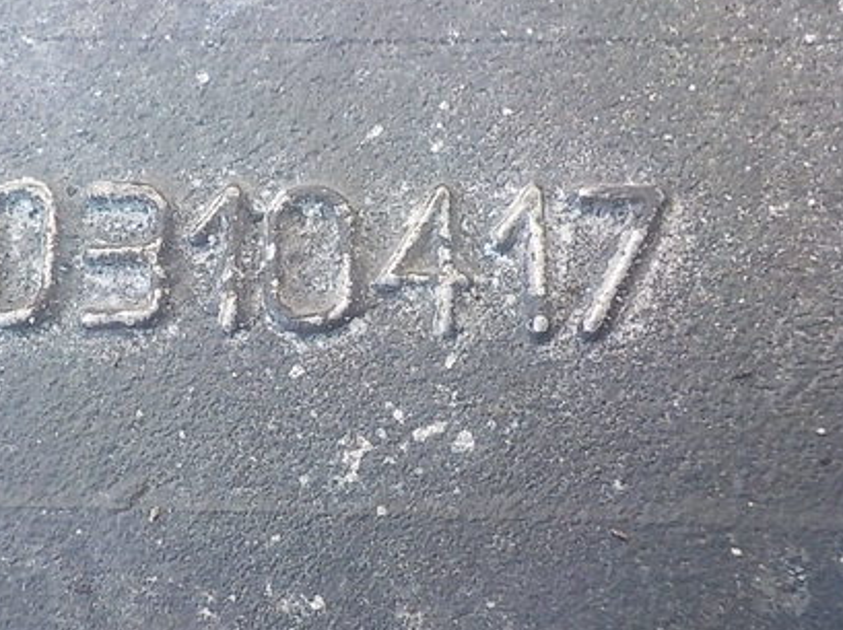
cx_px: 241
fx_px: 1144
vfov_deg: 30.8
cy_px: 334
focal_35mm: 47
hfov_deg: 39.7
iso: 400
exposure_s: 1/15
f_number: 3.3
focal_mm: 4.1
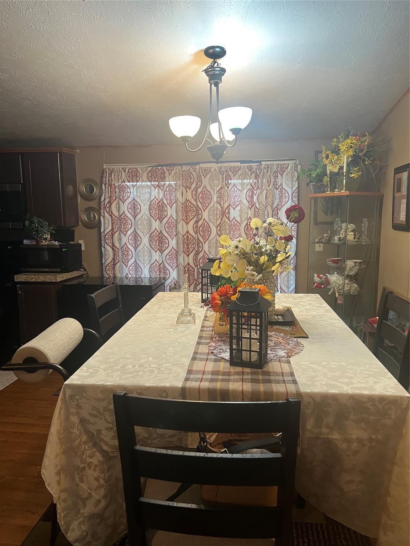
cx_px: 205
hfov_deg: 53.1
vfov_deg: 67.3
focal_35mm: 26
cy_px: 273
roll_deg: +0.6
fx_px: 411
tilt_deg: -7.0
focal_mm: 5.7
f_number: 1.5
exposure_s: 1/60
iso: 160
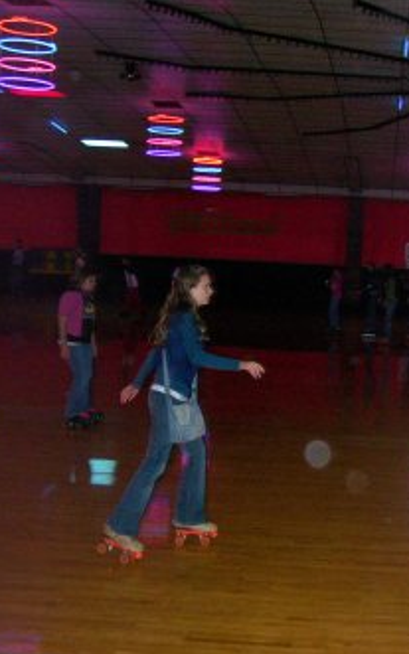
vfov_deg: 41.0
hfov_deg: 25.3
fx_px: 874
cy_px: 332
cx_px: 393
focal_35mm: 49
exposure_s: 1/60
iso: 125
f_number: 2.7
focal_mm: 5.6
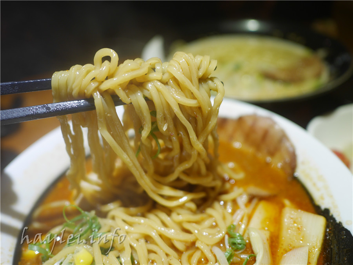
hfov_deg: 60.0
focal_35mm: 30
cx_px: 176
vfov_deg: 46.8
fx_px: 306
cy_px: 132
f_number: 1.7
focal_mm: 15
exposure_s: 1/80
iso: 200
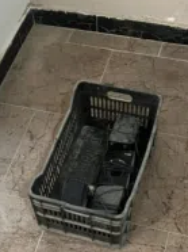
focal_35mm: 56
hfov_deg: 26.0
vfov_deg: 32.3
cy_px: 237
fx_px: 406
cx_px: 89
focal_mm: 5.7
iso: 320
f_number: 1.5
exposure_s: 1/60
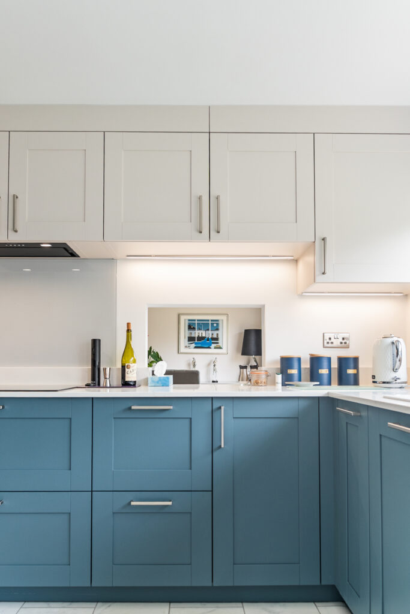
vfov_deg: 73.7
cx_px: 205
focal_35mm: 24
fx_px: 410
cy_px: 307
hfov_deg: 53.1
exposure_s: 1/25
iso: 640
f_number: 2.8
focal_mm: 16
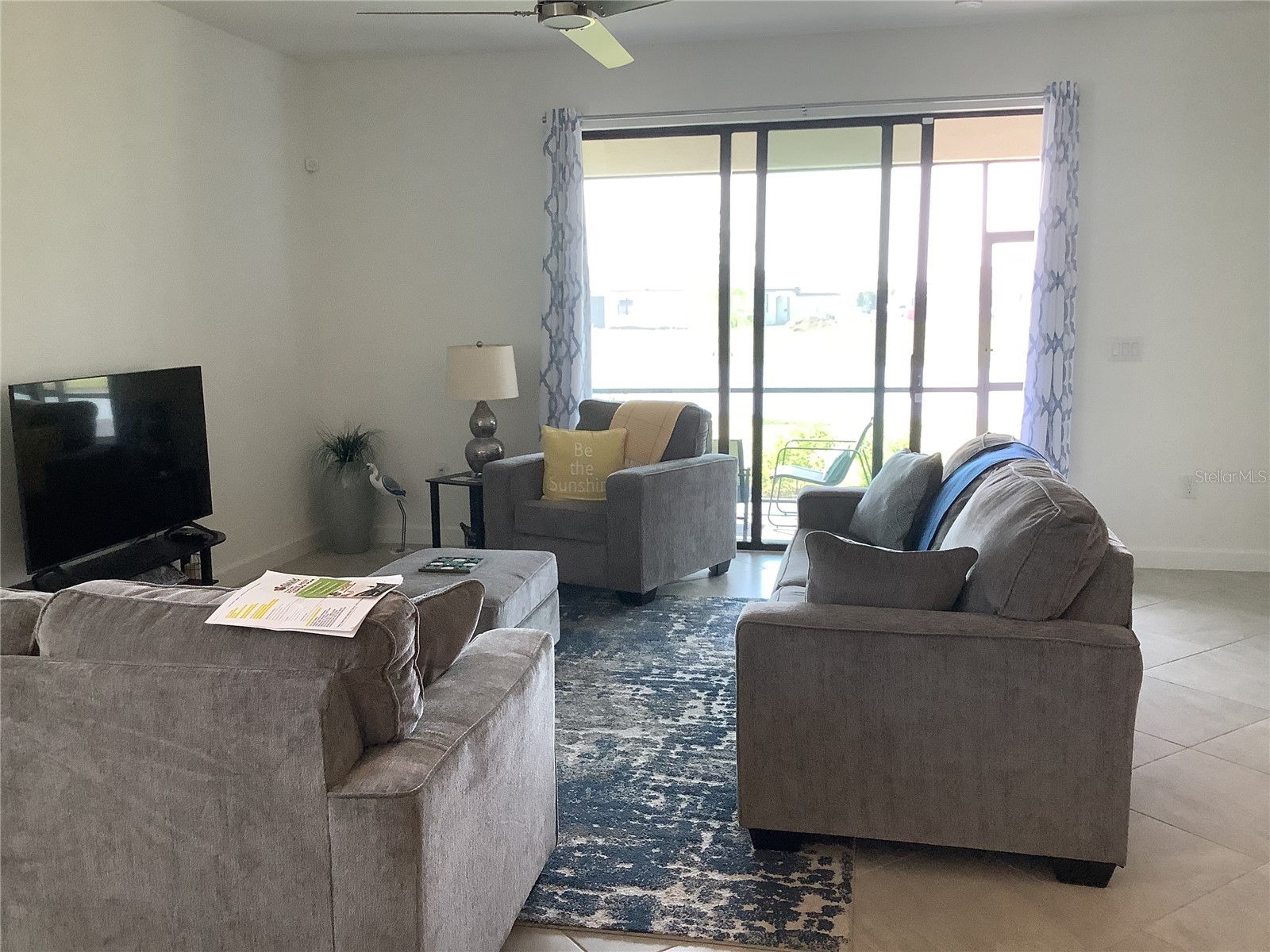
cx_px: 635
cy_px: 476
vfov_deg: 45.4
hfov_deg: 58.4
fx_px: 1137
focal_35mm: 31
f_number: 2.4
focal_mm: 3.3
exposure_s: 1/120
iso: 100
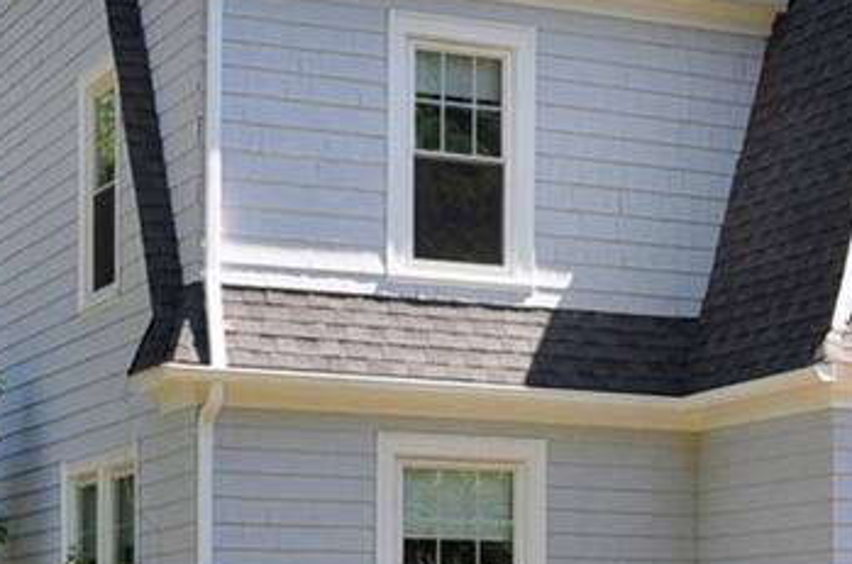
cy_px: 333
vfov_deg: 15.4
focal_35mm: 88
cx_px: 789
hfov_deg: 22.5
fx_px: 2078
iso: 320
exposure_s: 1/250
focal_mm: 20
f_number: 9
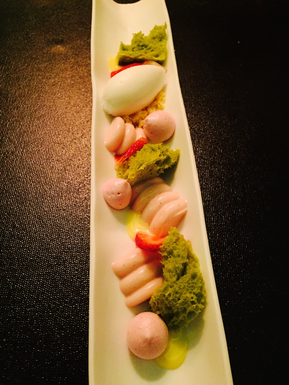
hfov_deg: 48.2
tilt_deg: -56.2
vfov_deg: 61.7
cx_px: 144
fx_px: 323
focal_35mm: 29
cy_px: 192
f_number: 2.2
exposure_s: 1/15
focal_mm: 4.15
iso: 400
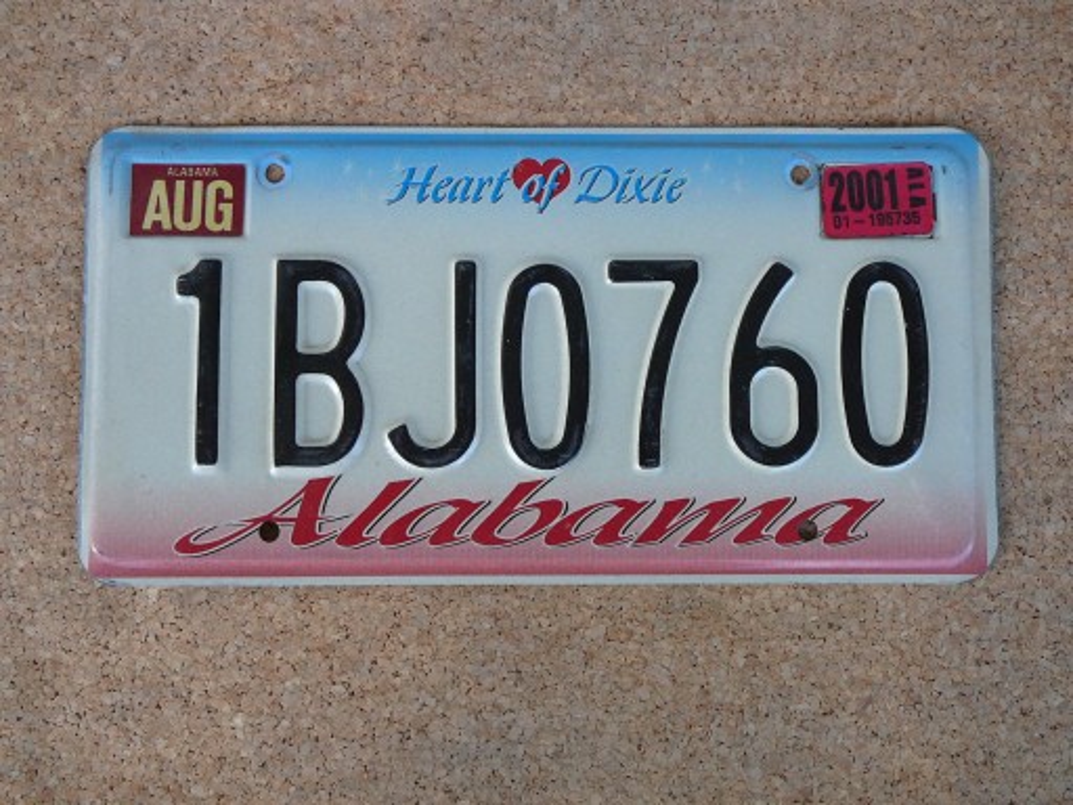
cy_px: 402
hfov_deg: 47.9
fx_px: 1209
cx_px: 536
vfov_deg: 36.8
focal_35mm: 39
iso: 80
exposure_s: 1/60
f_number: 3
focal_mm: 5.8
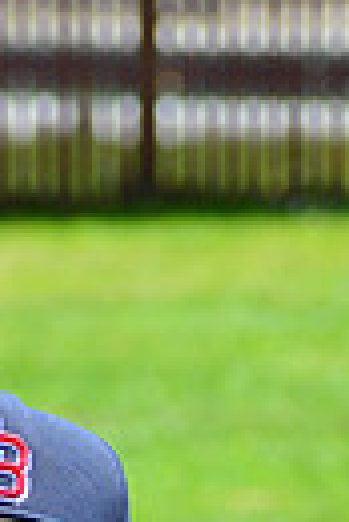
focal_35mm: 559
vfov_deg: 3.6
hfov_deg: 2.5
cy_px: 1112
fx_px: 8107
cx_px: 6
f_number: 8
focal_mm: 125
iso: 200
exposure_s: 1/200
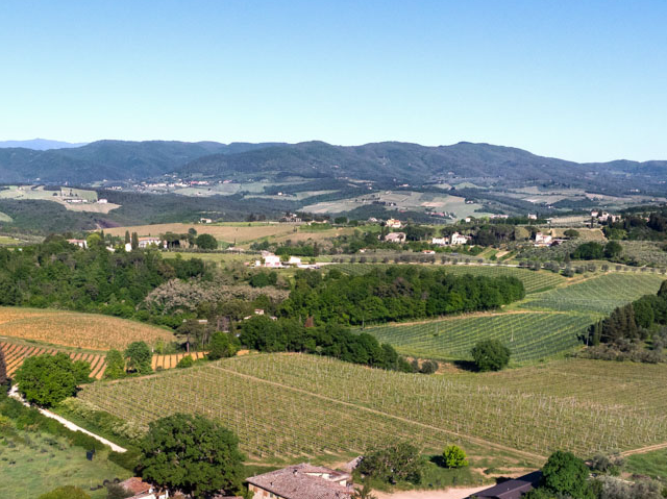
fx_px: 866
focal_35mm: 45
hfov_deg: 41.7
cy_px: 454
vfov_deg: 30.6
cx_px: 241
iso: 400
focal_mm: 12.29
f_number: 5.6
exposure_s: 1/80
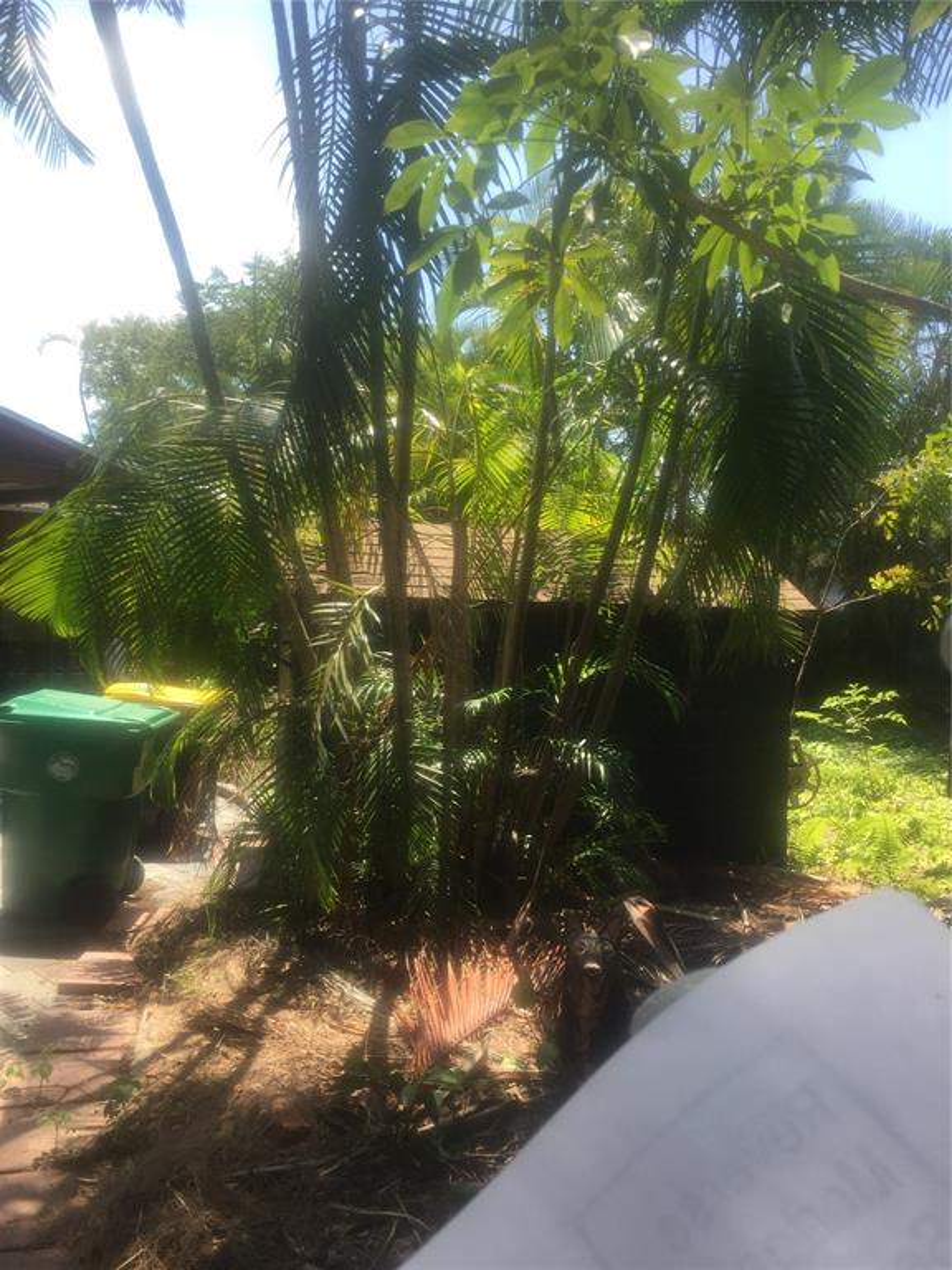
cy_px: 635
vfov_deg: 61.7
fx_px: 1063
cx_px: 476
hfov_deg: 48.2
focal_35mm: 29
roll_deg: -2.2
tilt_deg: -1.5
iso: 32
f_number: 2.2
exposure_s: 1/628
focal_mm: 4.15
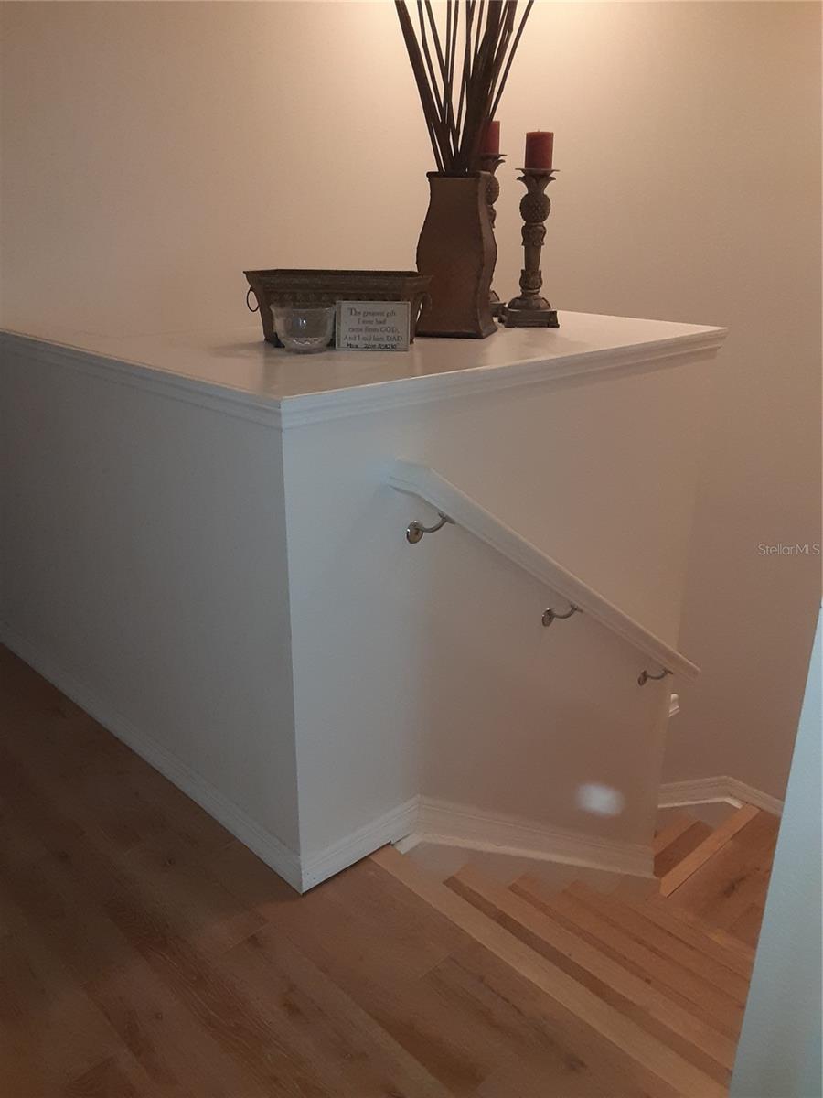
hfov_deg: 51.4
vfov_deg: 65.3
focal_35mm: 27
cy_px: 549
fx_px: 856
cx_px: 412
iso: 200
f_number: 1.9
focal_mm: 2.91
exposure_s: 1/30
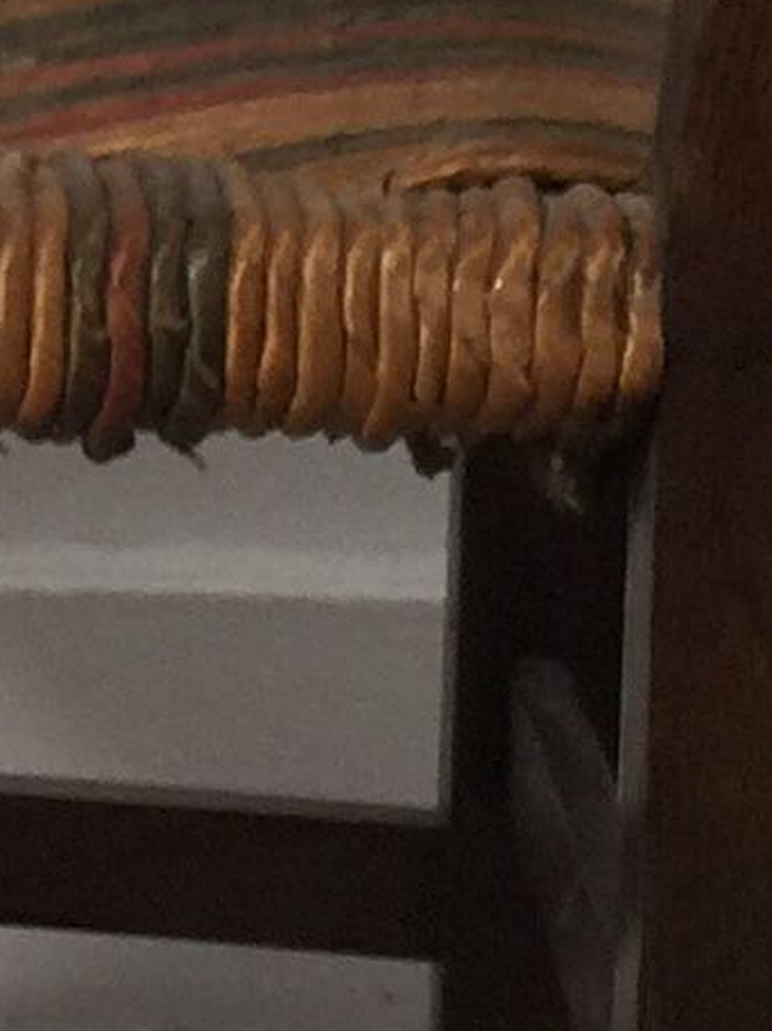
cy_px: 113
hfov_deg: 7.1
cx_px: -306
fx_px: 6188
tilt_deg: -12.0
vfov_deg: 9.5
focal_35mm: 208
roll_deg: -2.9
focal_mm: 4.15
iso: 32
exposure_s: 1/33
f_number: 2.2
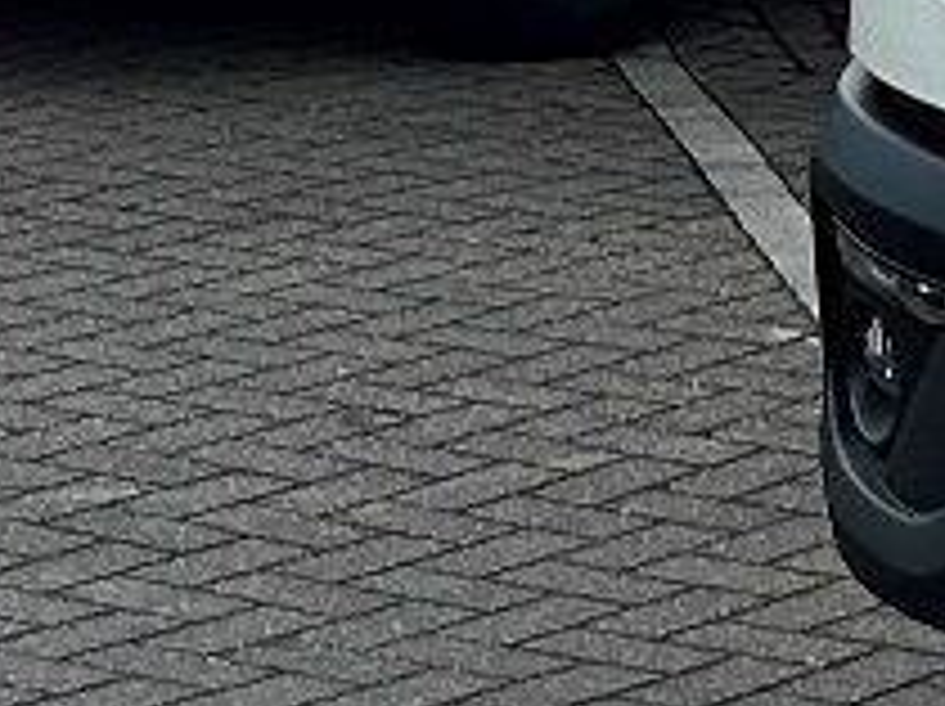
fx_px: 5208
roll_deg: +1.2
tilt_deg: +2.9
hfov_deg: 9.2
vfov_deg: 7.2
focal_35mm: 191
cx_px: 2333
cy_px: -1048
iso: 50
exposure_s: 1/2083
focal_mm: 5.7
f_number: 1.5
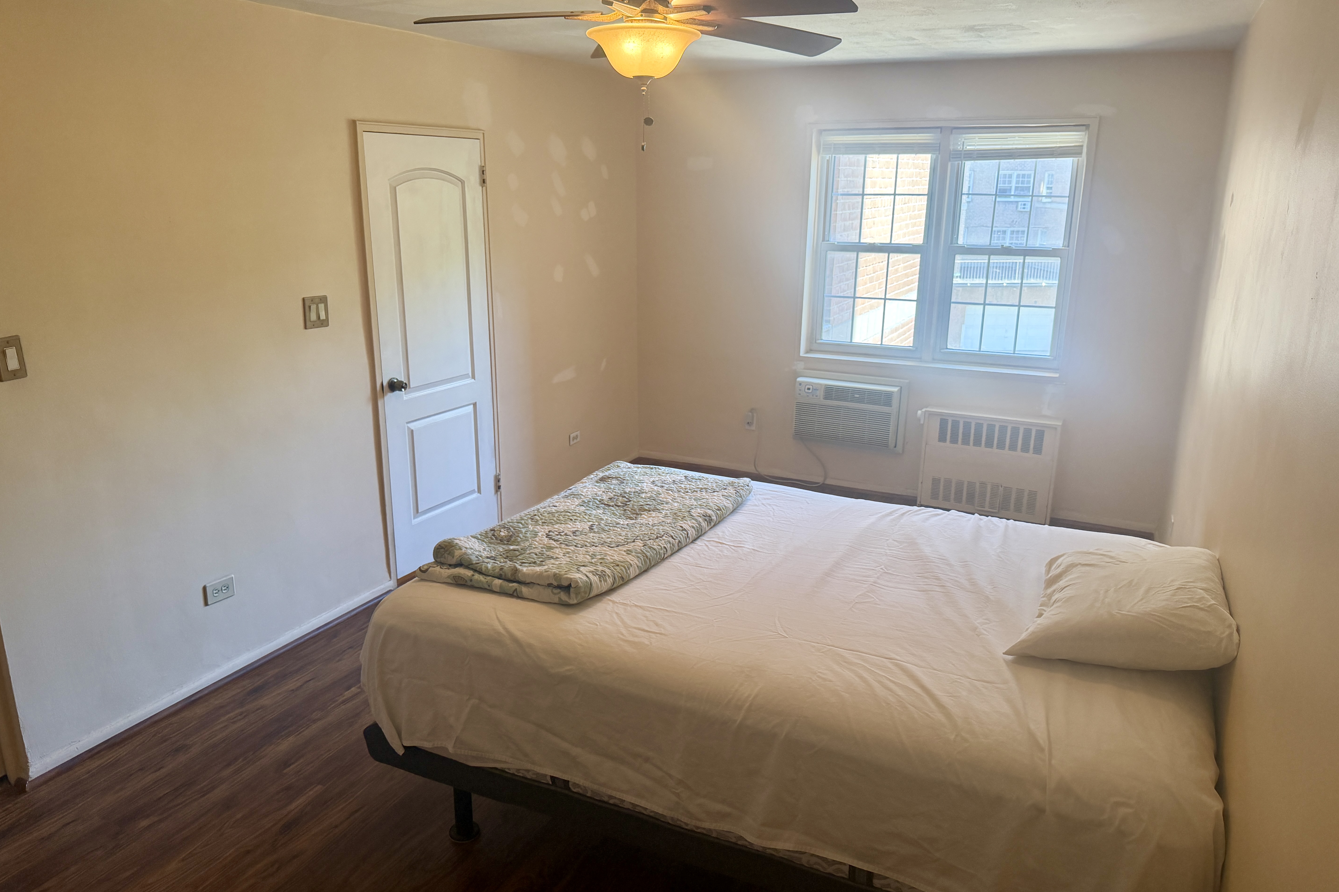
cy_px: 442
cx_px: 669
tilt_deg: -16.0
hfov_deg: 71.5
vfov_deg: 51.3
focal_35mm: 25
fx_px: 930
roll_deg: -0.1
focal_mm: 6.76
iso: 200
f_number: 1.78
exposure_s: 1/139
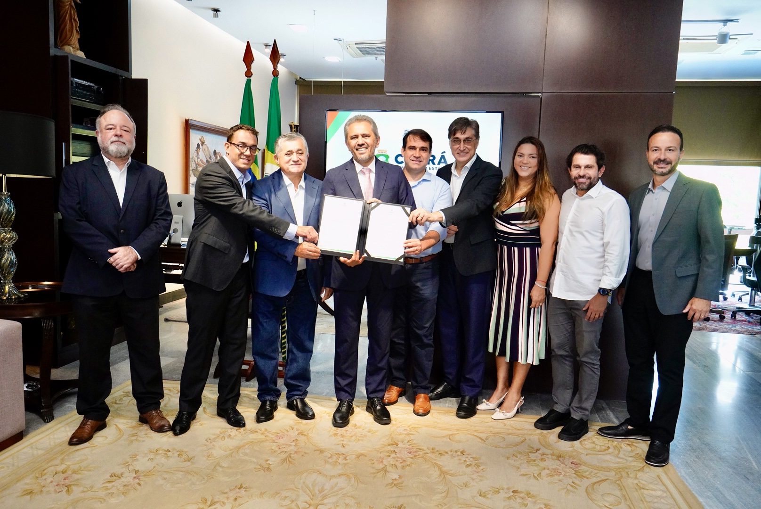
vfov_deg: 48.0
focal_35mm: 27
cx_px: 380
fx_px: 571
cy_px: 254
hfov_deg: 67.3
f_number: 5.6
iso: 8000
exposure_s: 1/160
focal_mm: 27
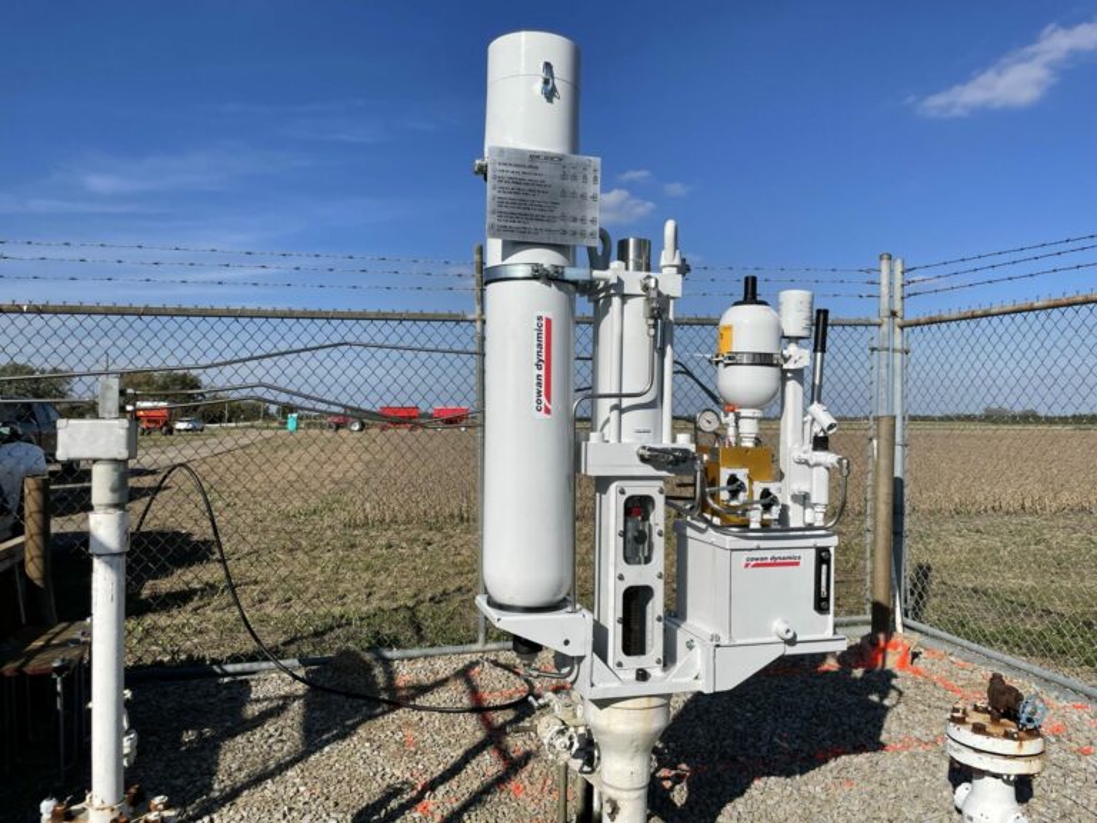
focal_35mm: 26
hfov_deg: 67.3
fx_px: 824
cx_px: 548
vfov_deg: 53.1
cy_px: 412
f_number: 1.6
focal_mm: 4.2
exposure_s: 1/6897
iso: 32
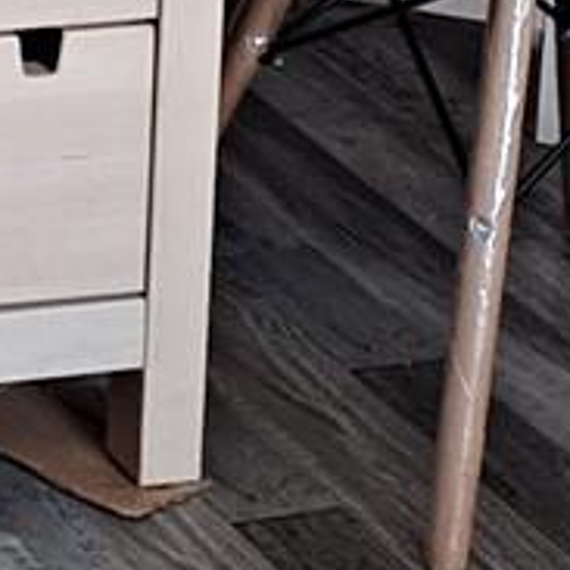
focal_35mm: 193
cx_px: -1233
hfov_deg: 7.7
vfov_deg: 7.9
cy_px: -1093
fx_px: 3596
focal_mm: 4.6
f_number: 2
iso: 200
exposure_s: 1/60
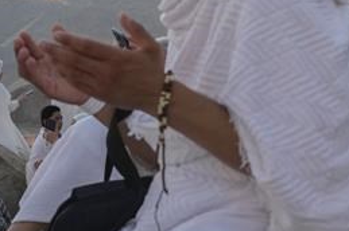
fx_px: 852
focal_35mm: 88
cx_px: 387
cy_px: 62
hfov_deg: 21.9
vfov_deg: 15.4
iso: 2500
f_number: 4.5
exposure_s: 1/100
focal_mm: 35
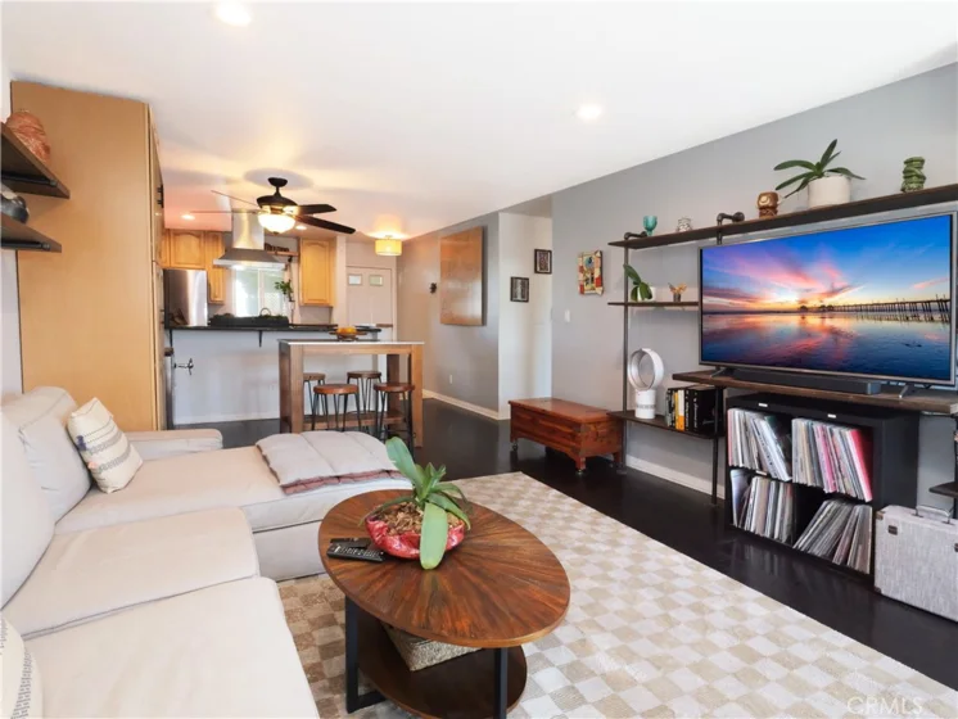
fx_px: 498
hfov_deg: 87.7
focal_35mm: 18
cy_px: 360
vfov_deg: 71.6
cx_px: 479
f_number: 8
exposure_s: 1/60
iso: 2500
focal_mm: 9
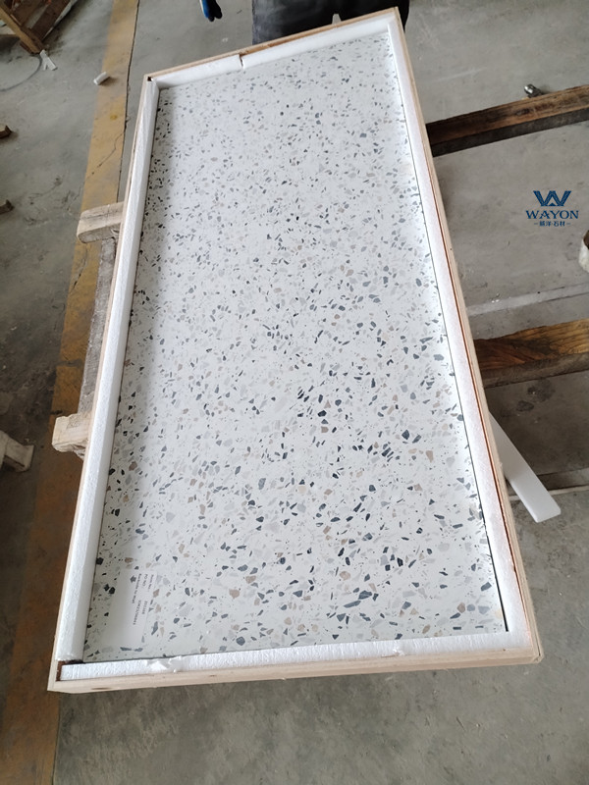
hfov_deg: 53.1
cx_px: 294
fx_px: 590
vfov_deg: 67.3
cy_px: 392
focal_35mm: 26
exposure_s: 1/50
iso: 410
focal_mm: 4.25
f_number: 1.8
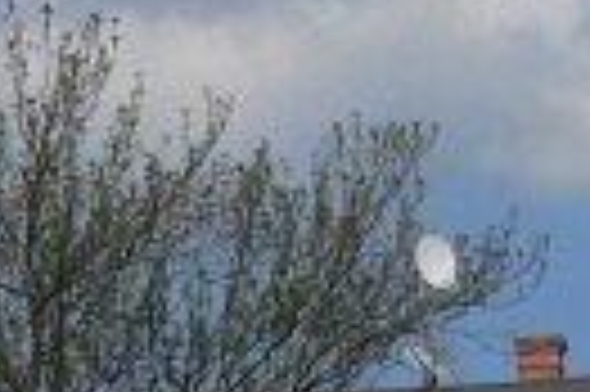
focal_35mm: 242
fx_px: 3961
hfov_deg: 8.5
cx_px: -41
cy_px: 604
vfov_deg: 5.6
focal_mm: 6.3
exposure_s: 1/640
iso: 80
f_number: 5.6
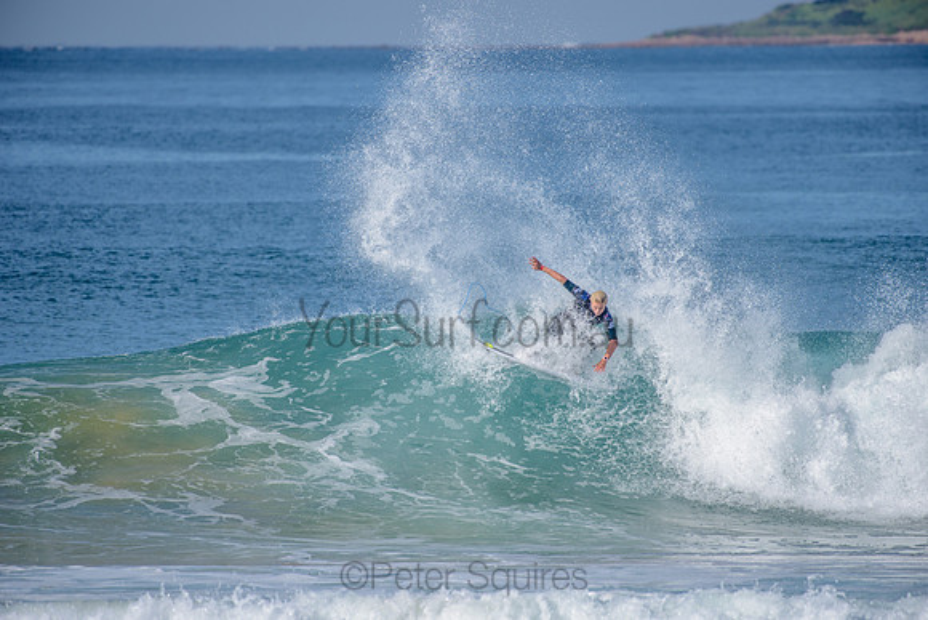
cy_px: 310
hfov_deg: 4.1
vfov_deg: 2.8
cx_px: 464
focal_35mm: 500
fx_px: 12891
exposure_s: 1/2500
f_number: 5.6
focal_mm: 500
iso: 180
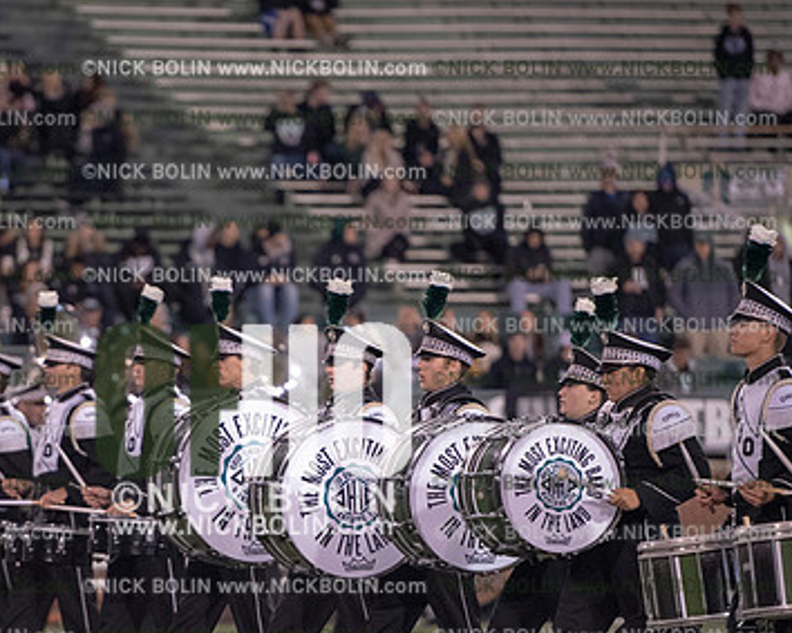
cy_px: 431
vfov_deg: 5.0
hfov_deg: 6.3
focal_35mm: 308
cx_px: 253
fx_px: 7218
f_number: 3.2
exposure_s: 1/1250
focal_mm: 200
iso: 5000
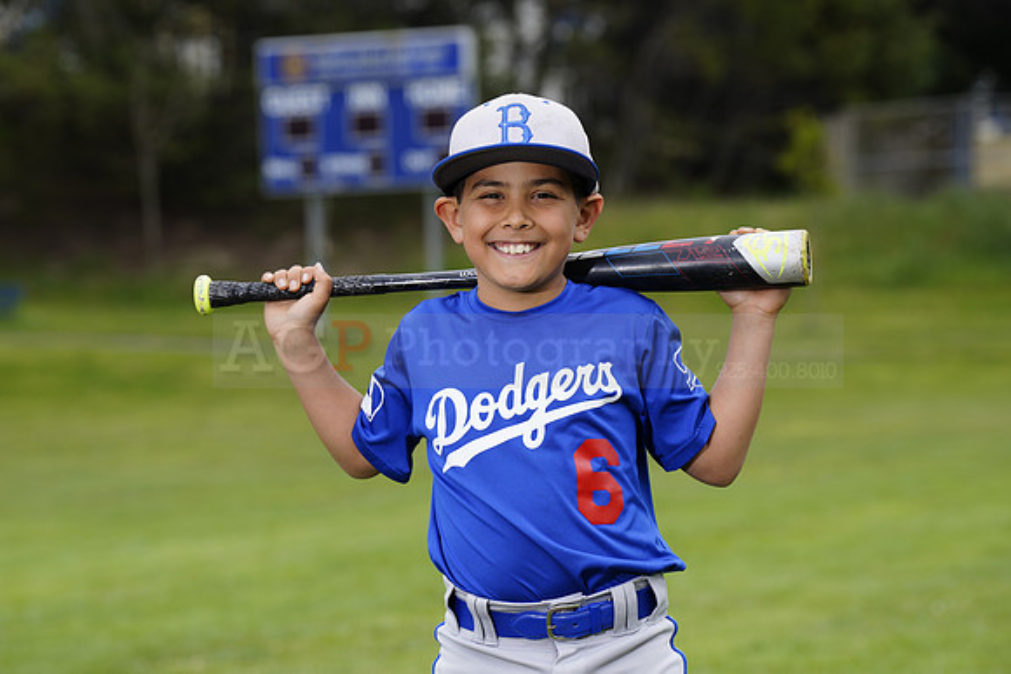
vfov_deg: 8.7
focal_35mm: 158
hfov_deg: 13.0
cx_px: 506
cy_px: 337
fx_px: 4438
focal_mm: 158
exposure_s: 1/250
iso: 100
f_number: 6.3
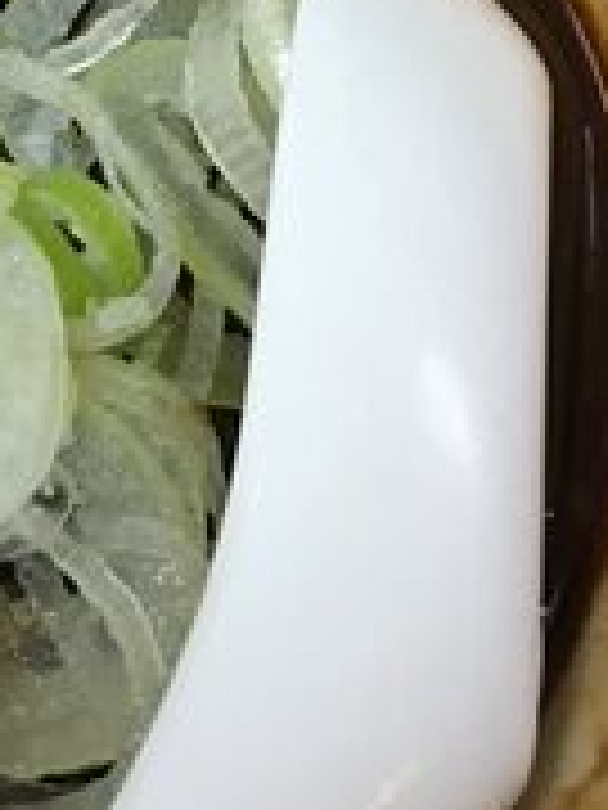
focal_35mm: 103
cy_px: 40
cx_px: -239
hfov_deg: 13.7
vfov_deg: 18.7
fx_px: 2412
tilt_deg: -61.9
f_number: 2.2
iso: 125
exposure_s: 1/30
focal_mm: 4.15
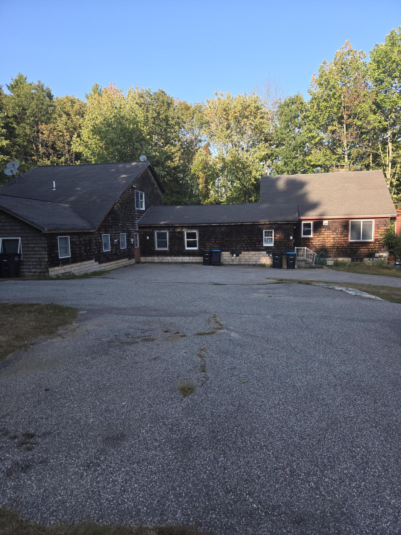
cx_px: 200
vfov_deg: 73.9
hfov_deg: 58.9
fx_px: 355
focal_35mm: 23
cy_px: 268
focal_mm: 5.4
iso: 25
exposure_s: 1/471
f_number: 1.8
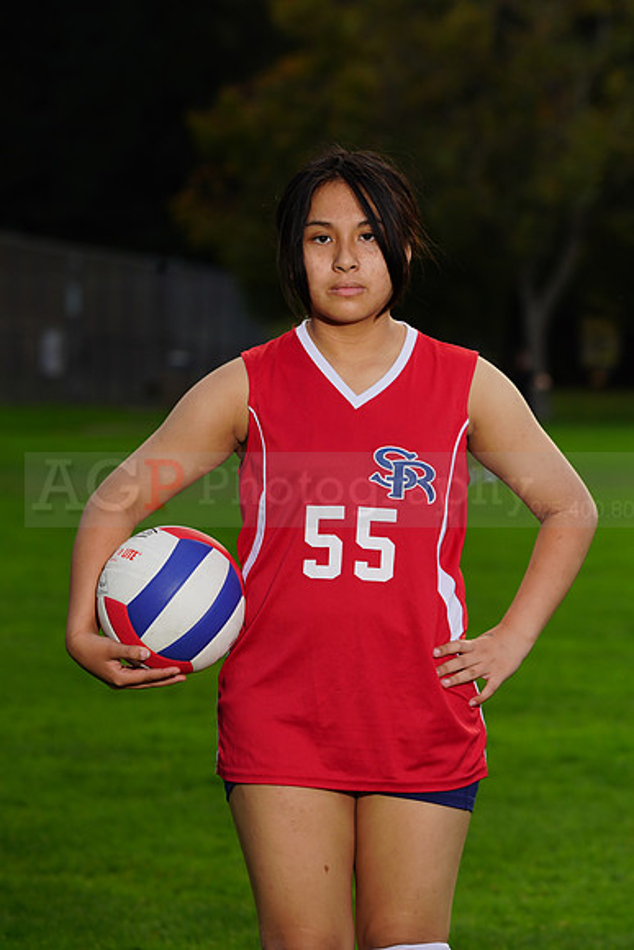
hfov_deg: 6.1
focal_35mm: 224
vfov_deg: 9.2
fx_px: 5913
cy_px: 475
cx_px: 317
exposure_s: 1/250
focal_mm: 224
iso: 160
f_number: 9
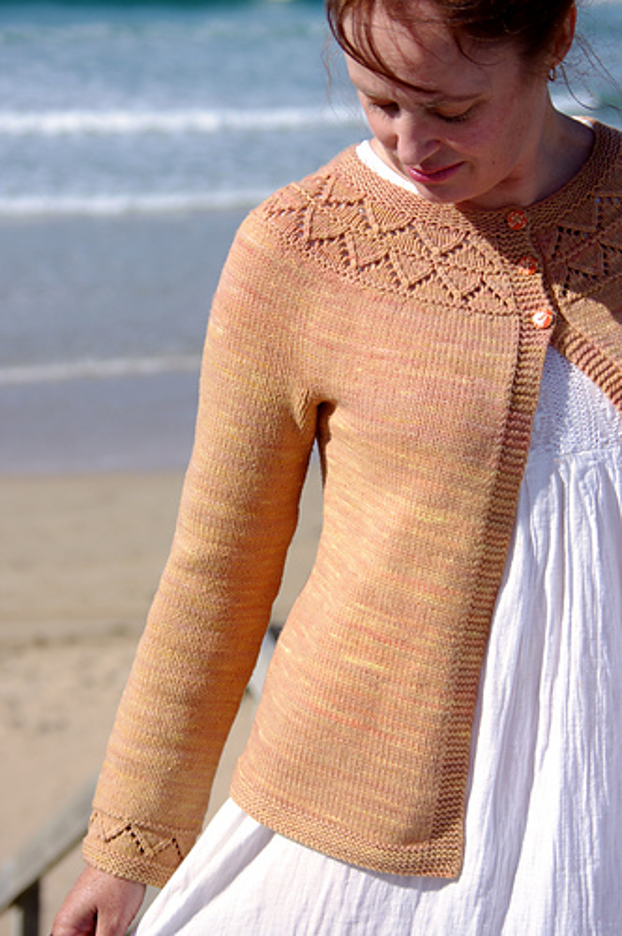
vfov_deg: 21.7
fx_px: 2443
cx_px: 311
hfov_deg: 14.5
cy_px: 468
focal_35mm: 94
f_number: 5.6
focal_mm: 62.5
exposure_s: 1/1250
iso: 200
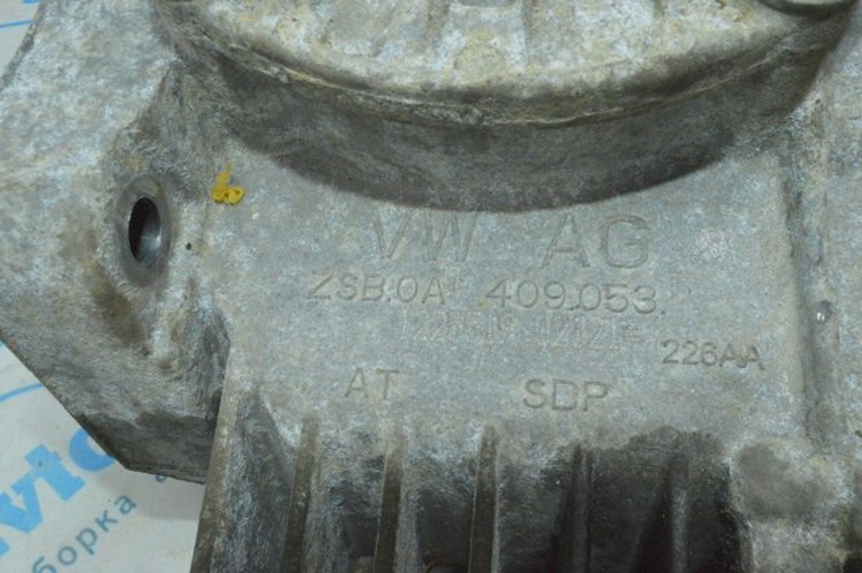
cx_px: 431
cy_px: 286
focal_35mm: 33
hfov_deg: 57.3
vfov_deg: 39.9
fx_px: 789
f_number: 25
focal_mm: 22
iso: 6400
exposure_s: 1/50
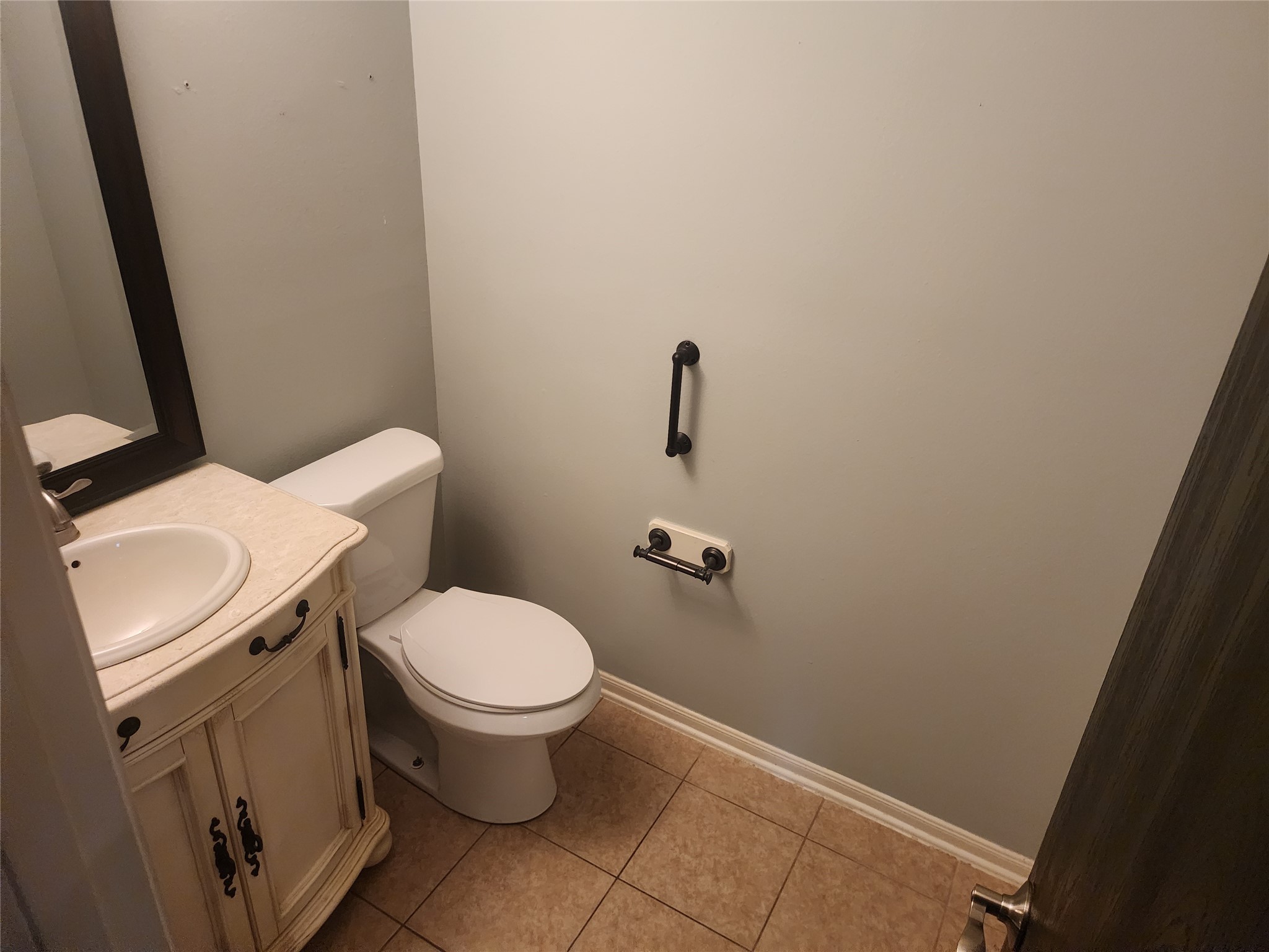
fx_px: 843
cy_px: 476
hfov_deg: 73.9
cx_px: 634
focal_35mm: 23
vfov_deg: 58.9
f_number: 1.8
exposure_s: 1/120
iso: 1000
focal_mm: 6.4
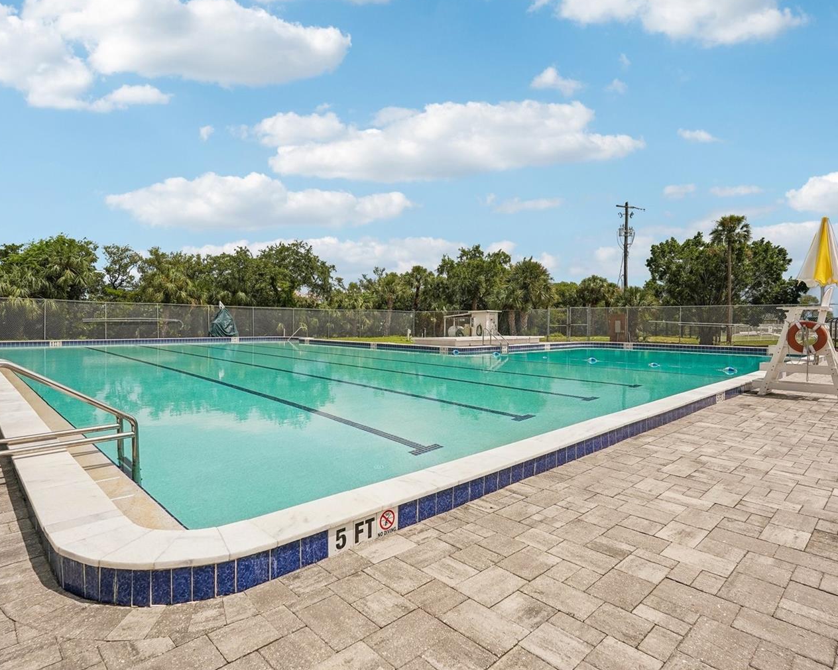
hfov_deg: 83.3
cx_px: 416
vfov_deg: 70.8
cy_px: 323
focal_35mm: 19
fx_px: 471
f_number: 8
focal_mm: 16
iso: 400
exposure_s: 1/2000
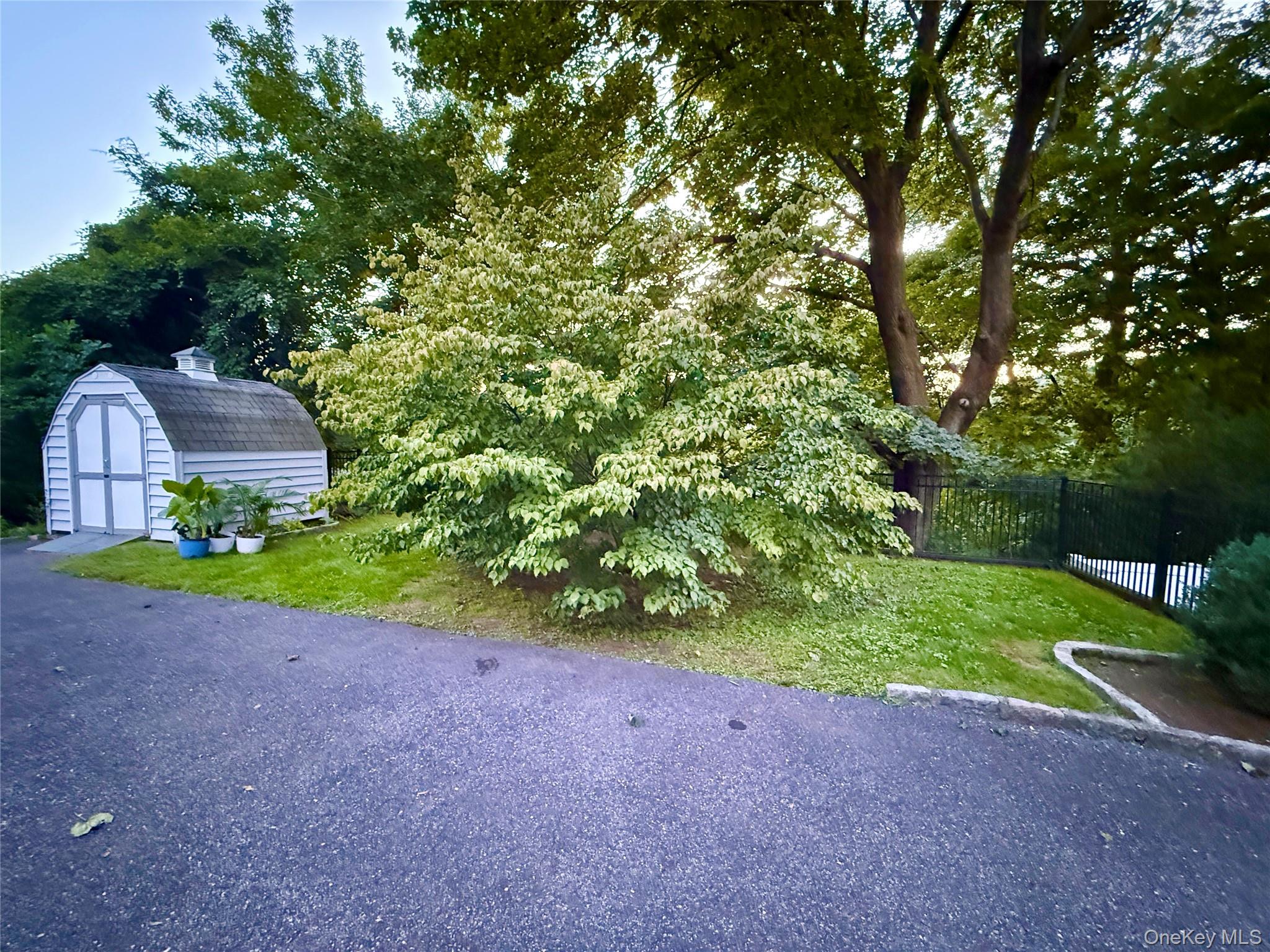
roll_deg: -1.7
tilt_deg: -4.3
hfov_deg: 102.1
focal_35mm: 14
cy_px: 476
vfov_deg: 85.7
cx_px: 635
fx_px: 514
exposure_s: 1/40
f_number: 2.2
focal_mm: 2.22
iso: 1600
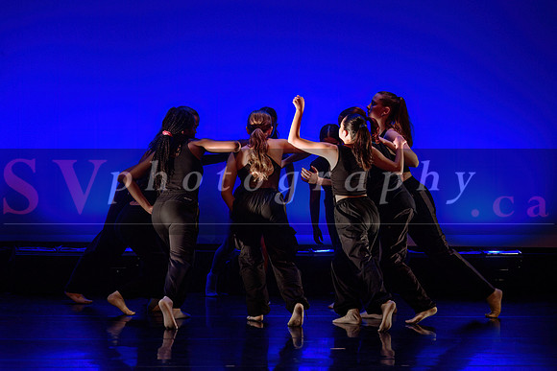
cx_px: 278
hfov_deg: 12.9
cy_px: 135
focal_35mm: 159
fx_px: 2461
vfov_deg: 8.6
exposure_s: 1/200
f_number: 2.8
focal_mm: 125
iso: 1600
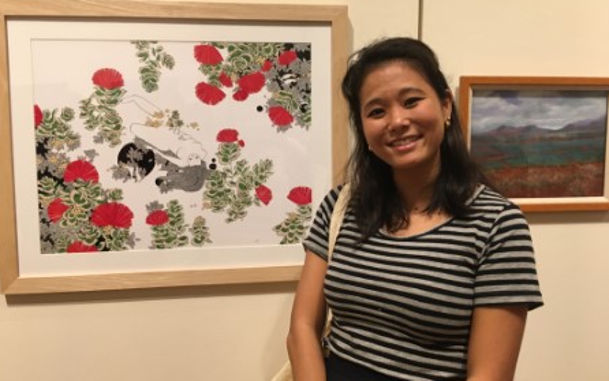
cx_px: 303
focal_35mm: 31
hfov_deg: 61.2
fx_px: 515
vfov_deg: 40.6
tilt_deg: -4.3
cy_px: 175
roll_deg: -0.5
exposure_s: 1/30
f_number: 2.2
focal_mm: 4.15
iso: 125
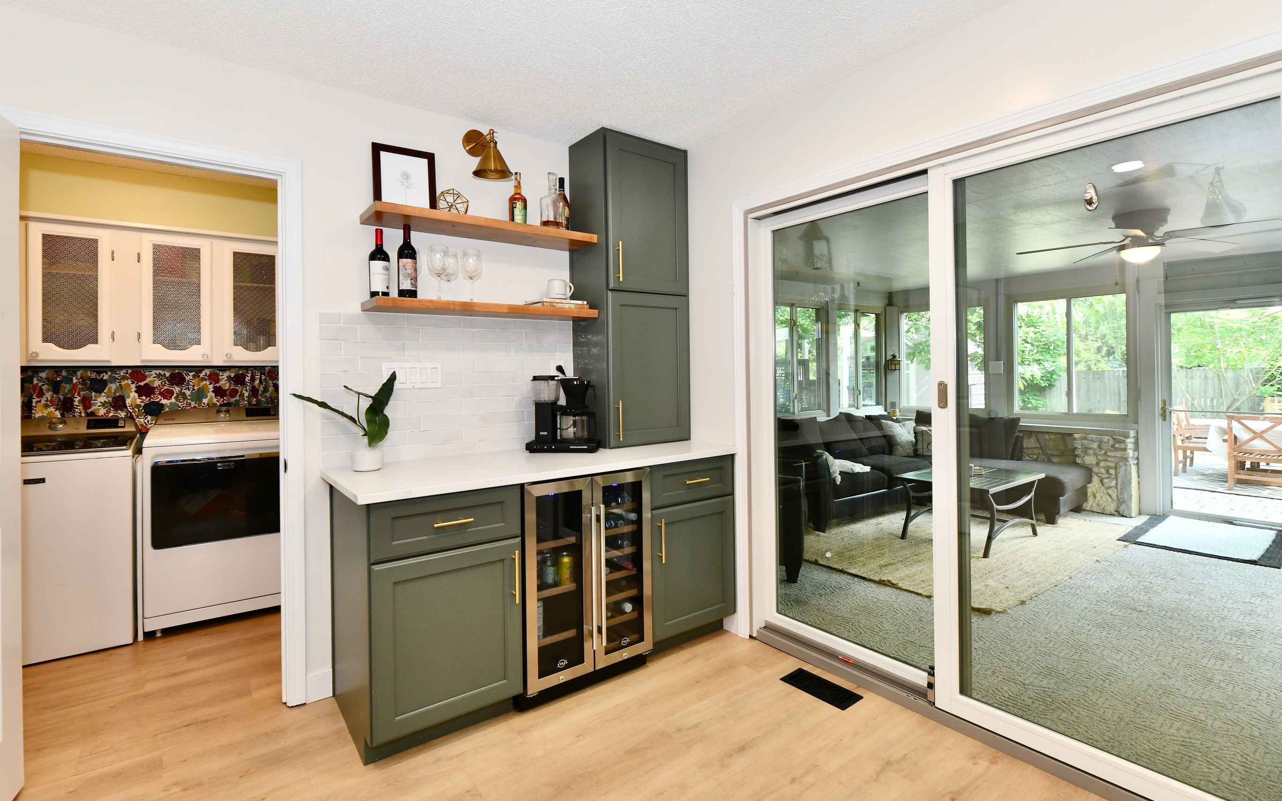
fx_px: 559
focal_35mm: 16
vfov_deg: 71.2
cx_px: 622
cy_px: 382
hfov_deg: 97.8
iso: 640
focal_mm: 14
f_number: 6.3
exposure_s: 1/60
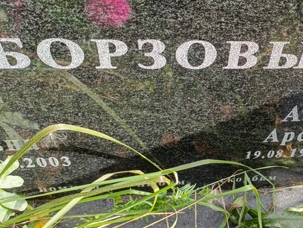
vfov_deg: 29.7
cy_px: 125
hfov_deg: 37.5
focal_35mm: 49
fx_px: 429
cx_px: 244
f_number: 1.69
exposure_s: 1/221
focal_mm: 4.76
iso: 113
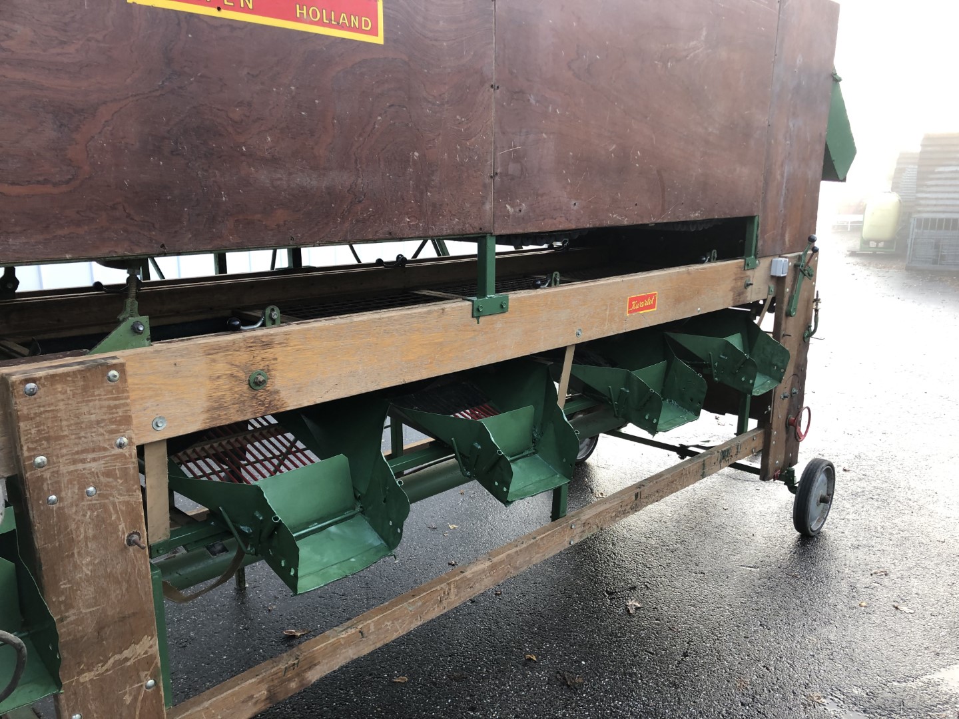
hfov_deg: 63.4
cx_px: 480
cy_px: 360
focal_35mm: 28
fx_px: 776
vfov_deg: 49.7
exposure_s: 1/50
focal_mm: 4
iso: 25
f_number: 1.8
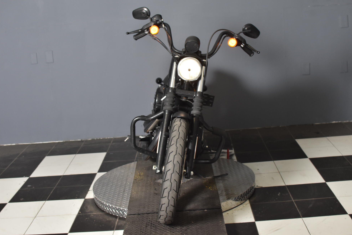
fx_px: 523
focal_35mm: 54
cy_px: 117
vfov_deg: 25.3
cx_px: 175
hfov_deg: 37.2
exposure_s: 1/160
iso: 800
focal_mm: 35
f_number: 4.5
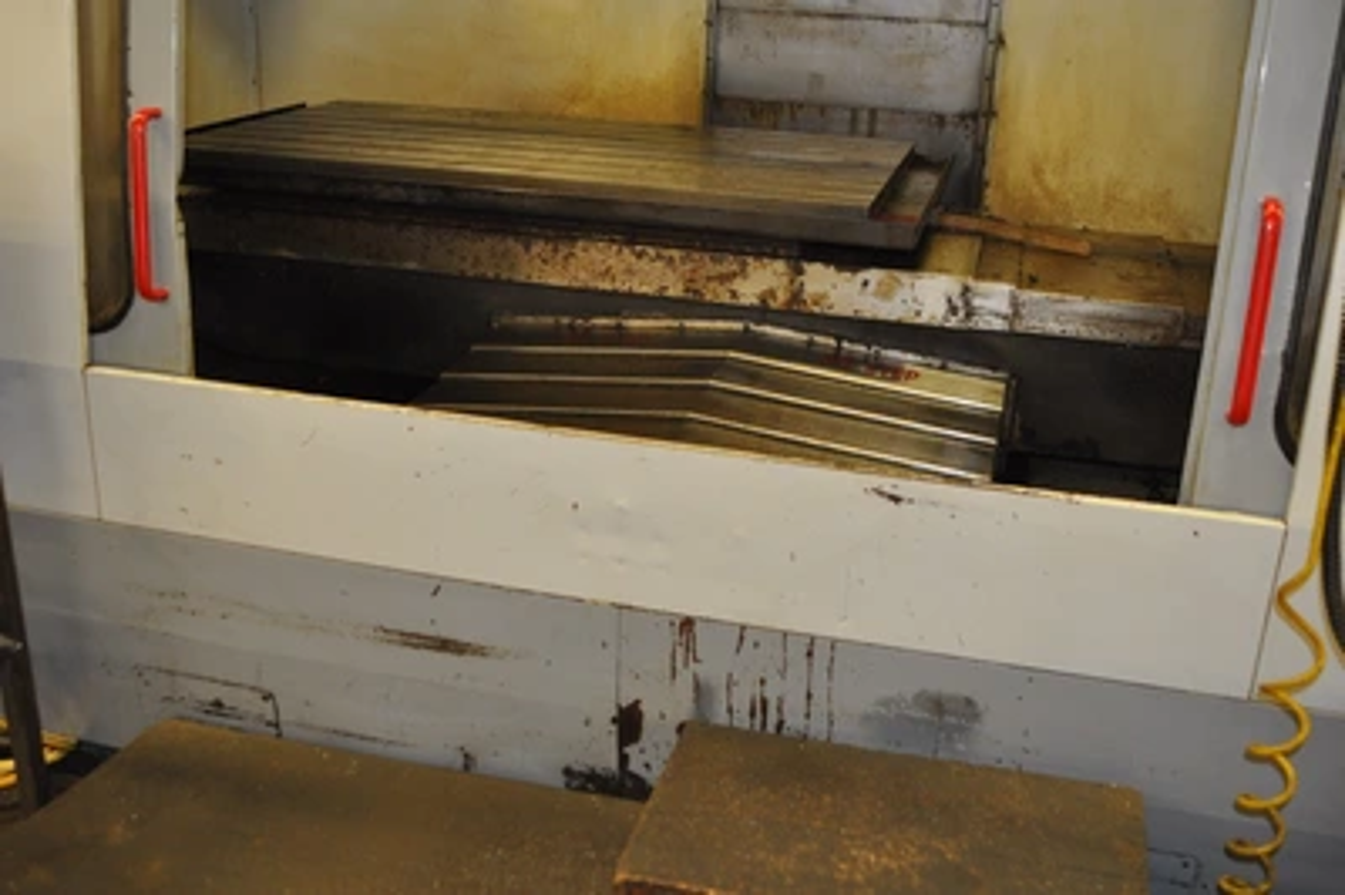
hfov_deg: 53.2
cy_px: 448
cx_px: 672
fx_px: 1344
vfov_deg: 36.8
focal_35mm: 36
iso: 720
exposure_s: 1/125
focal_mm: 24
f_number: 2.8
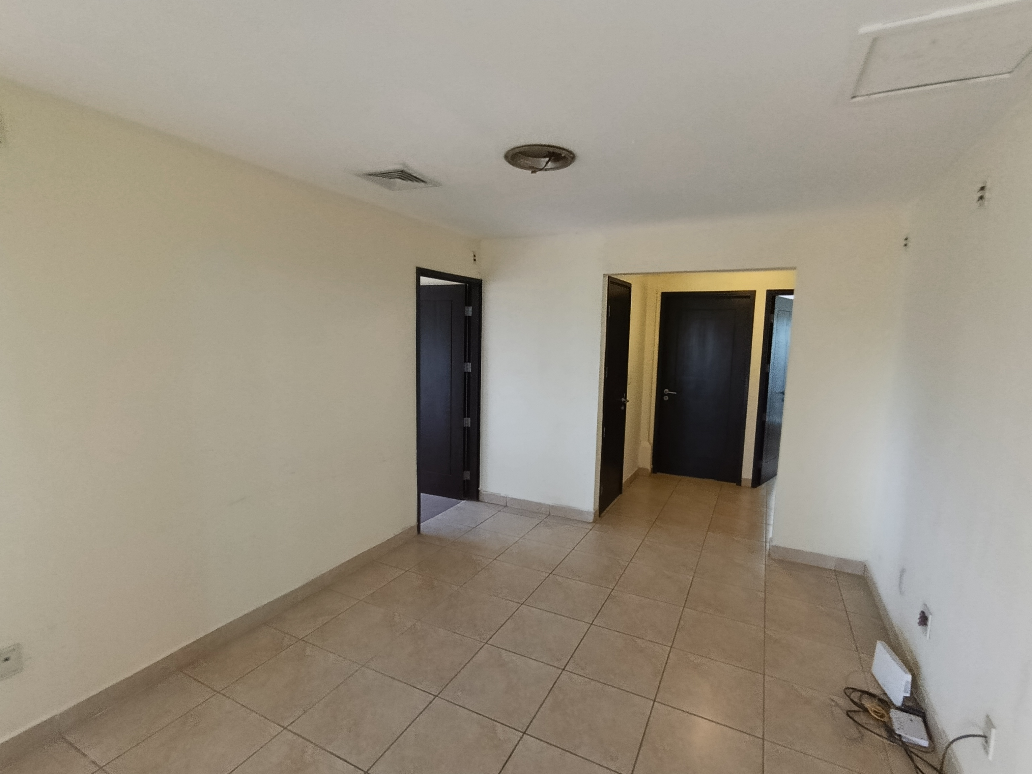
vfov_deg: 78.1
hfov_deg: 94.5
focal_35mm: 16
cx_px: 521
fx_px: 477
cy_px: 396
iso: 525
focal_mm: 1.65
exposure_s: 1/33.3
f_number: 2.2
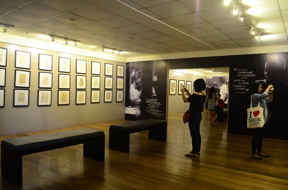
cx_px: 144
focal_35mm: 27
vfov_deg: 47.7
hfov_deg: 67.5
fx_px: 216
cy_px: 95
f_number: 3.5
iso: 1250
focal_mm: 18
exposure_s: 1/13
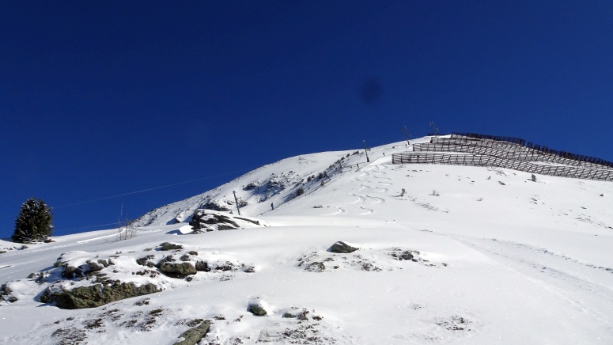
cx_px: 303
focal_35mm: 27
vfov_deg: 42.3
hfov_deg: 69.9
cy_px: 233
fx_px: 439
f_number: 5
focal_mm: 4.1
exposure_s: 1/2000
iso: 80
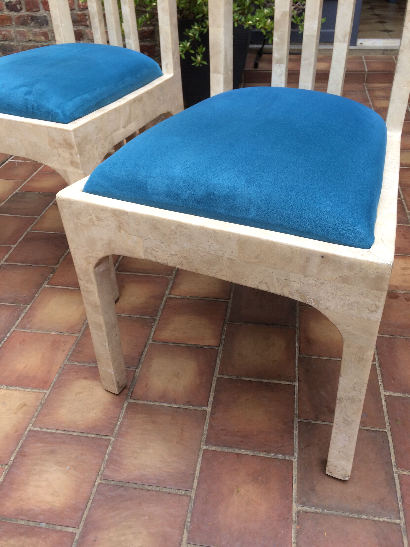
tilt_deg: -40.4
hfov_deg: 48.2
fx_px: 458
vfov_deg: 61.7
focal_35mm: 29
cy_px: 274
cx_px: 205
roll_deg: +2.0
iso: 32
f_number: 2.2
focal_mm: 4.15
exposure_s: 1/128
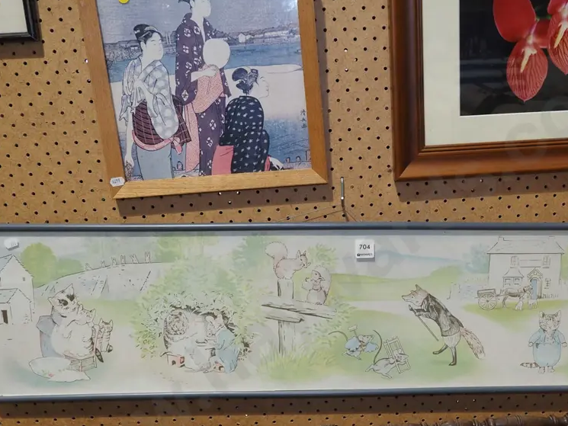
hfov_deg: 42.7
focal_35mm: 44
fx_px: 722
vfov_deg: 32.7
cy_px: 274
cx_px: 351
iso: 1600
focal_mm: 16
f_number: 5.6
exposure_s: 1/100
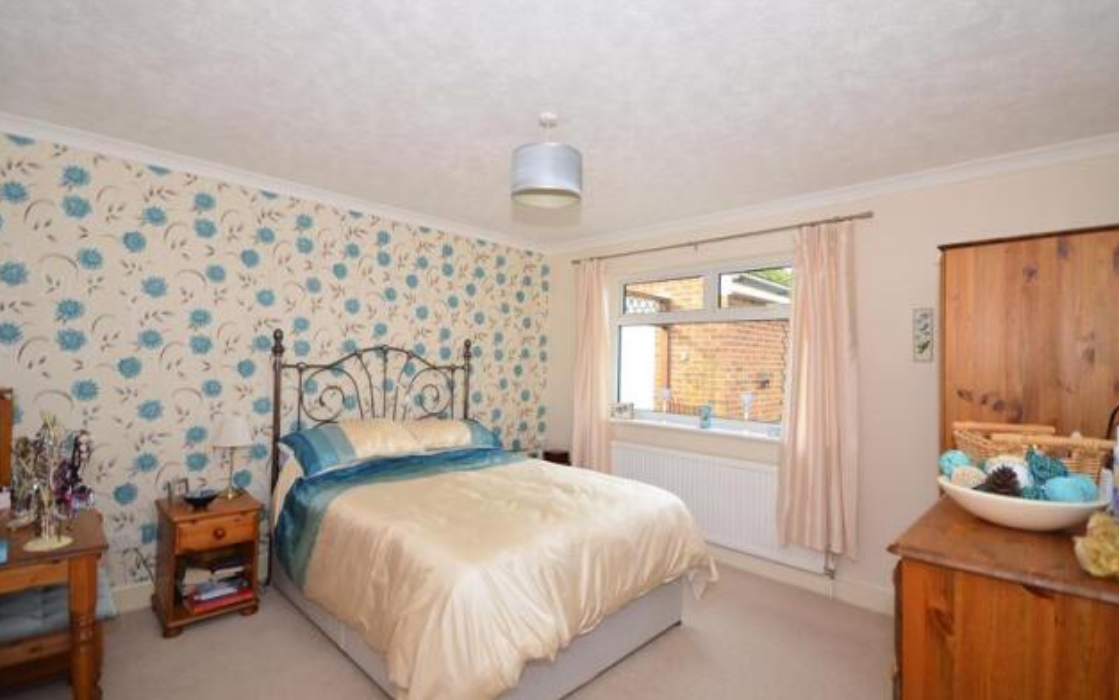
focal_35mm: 16
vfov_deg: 71.2
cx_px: 551
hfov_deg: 97.8
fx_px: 488
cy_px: 333
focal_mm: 10
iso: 200
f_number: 5
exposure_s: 1/50
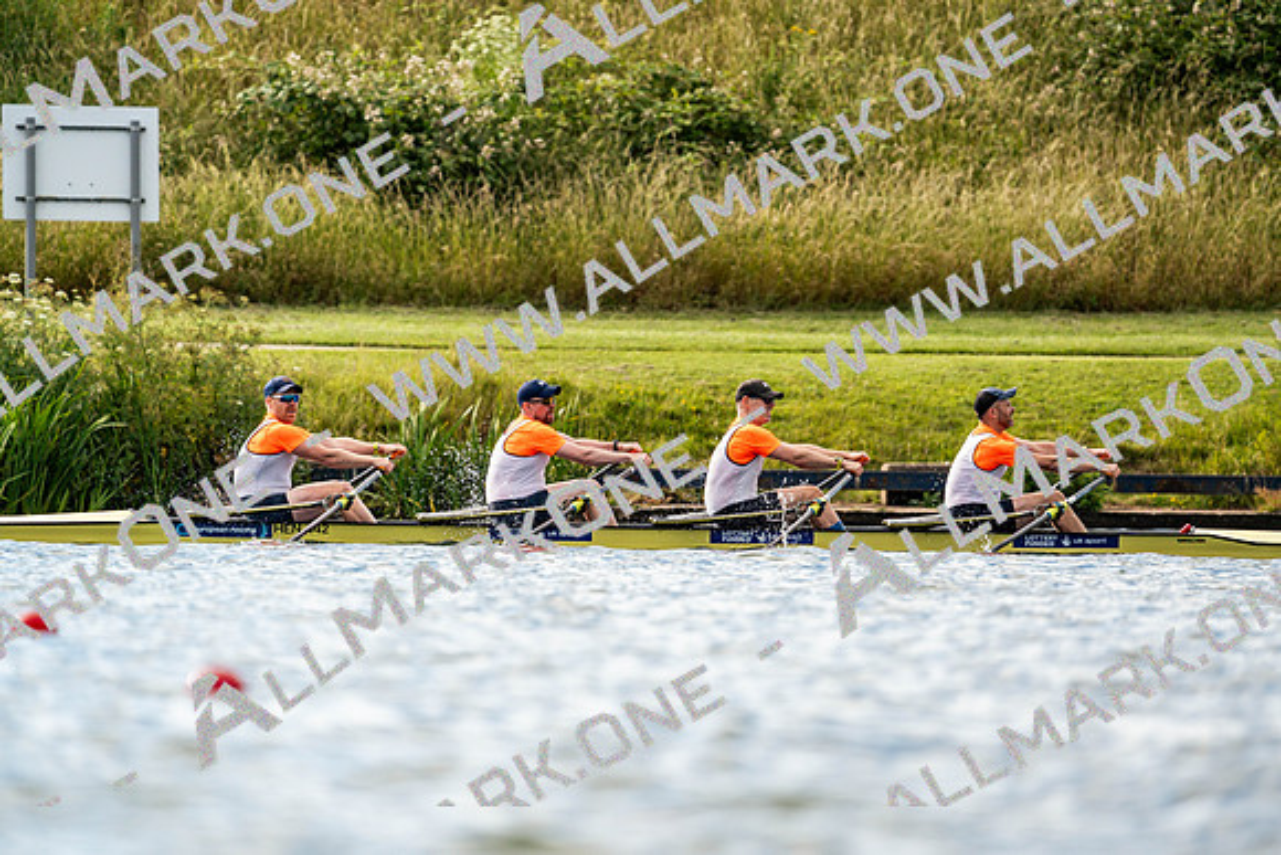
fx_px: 17653
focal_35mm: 496
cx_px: 640
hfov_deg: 4.2
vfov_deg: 2.8
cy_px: 428
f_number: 6.3
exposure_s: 1/2000
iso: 400
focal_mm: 496
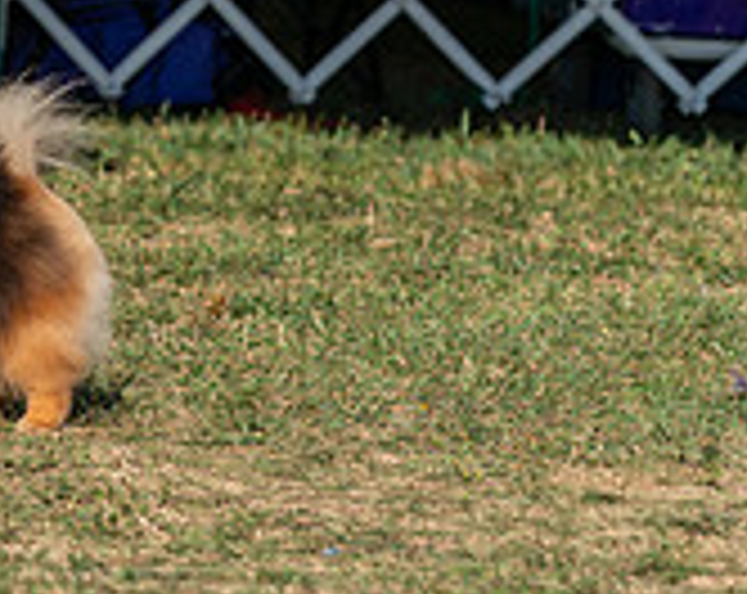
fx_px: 11315
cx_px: -214
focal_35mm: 513
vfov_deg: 3.0
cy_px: -360
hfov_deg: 3.8
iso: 125
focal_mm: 134
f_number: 4.5
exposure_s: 1/1250
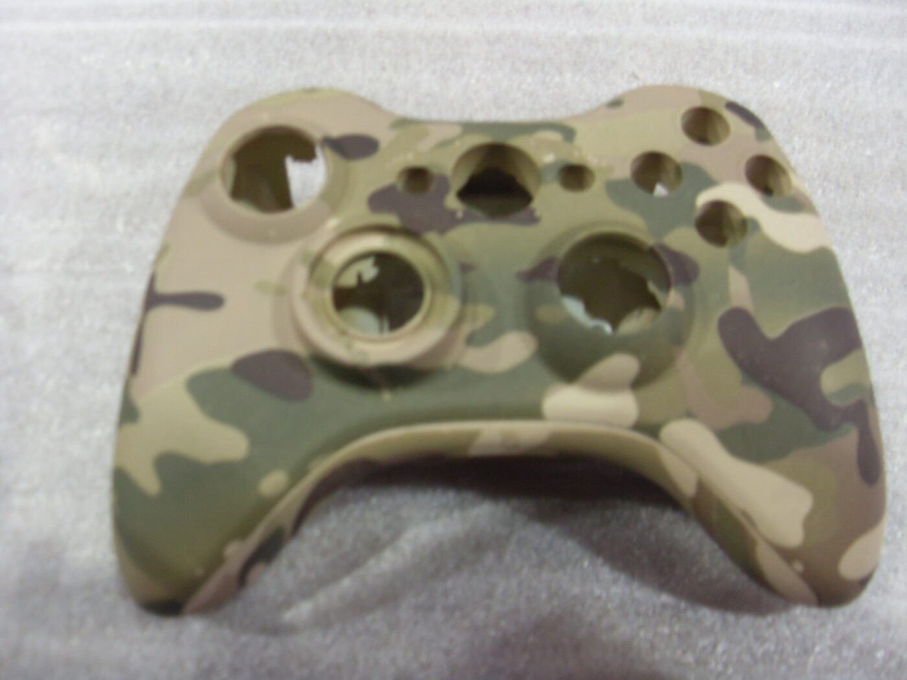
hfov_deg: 52.6
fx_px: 917
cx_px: 454
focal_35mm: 35
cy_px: 340
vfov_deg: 40.7
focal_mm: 6.3
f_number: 2.8
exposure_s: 1/10
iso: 200
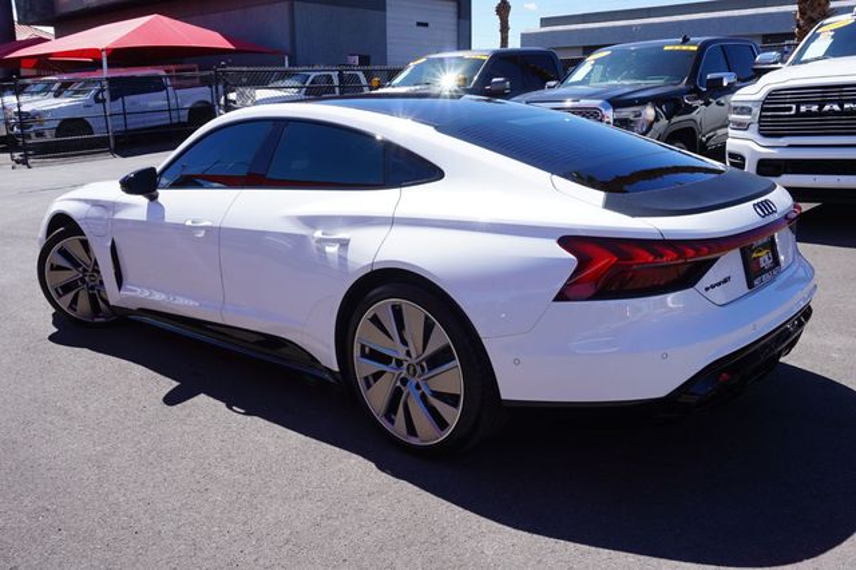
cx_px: 428
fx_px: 749
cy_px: 285
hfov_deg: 59.5
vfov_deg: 41.7
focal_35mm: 32
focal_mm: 21
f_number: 11
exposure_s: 1/100
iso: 100
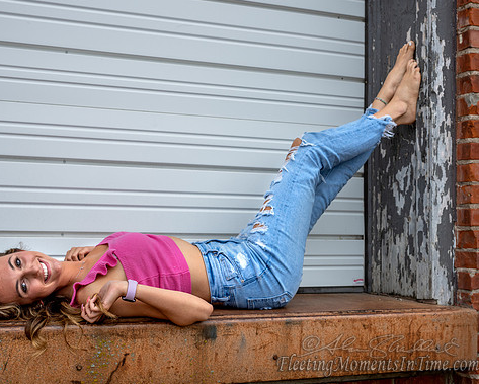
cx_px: 201
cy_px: 195
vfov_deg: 32.8
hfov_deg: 40.2
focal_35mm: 46
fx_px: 653
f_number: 6.3
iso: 250
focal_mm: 40
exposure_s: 1/160
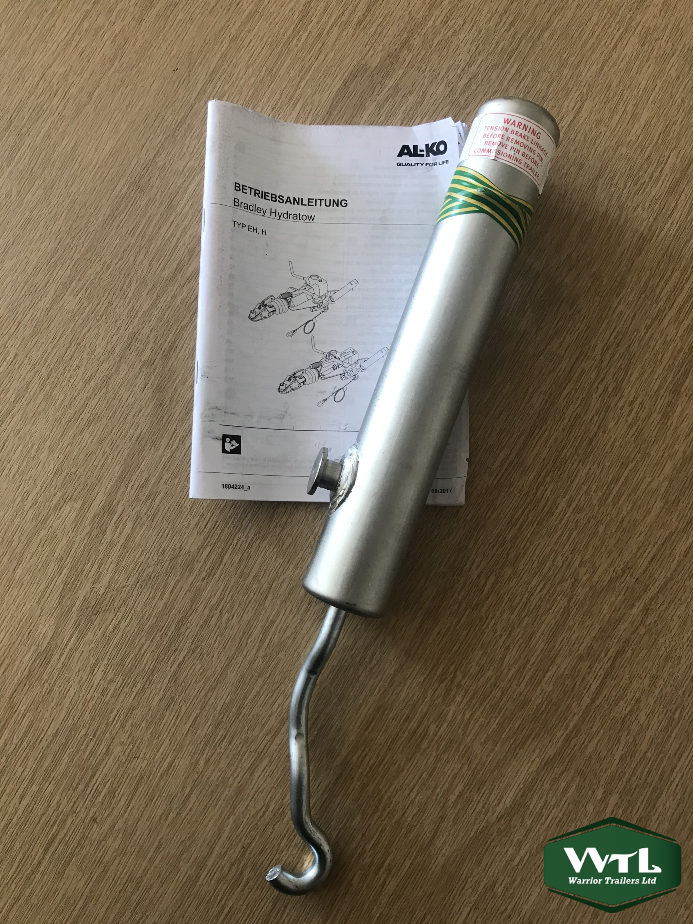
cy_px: 462
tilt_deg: -85.4
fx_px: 747
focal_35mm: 28
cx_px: 346
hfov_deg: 49.7
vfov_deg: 63.4
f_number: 1.8
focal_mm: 3.99
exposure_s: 1/33
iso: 40
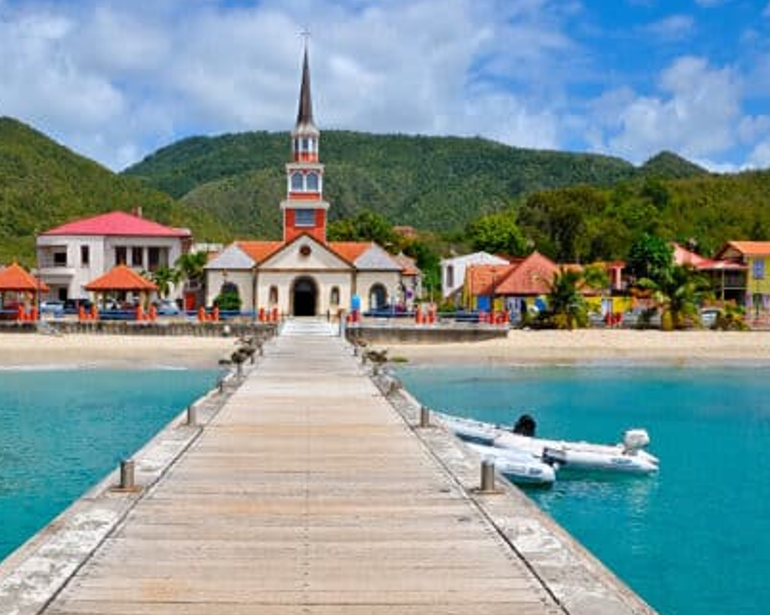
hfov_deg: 42.6
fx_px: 979
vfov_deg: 34.8
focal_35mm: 43
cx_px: 295
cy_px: 343
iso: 200
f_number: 10
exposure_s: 1/400
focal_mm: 16
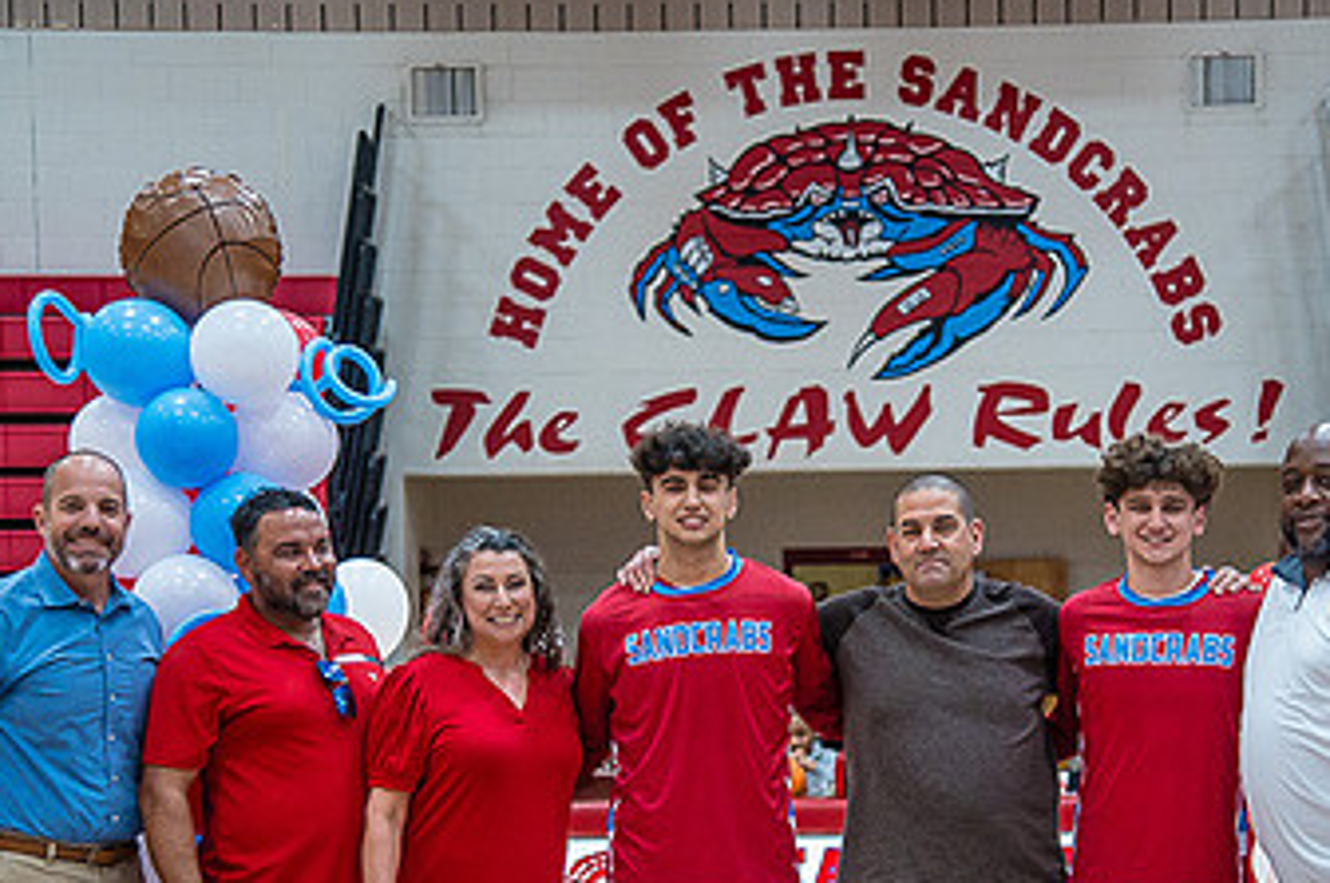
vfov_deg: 11.9
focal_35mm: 114
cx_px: 808
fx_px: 4206
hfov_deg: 18.0
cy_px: 744
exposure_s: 1/320
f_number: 4
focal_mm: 66
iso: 2000
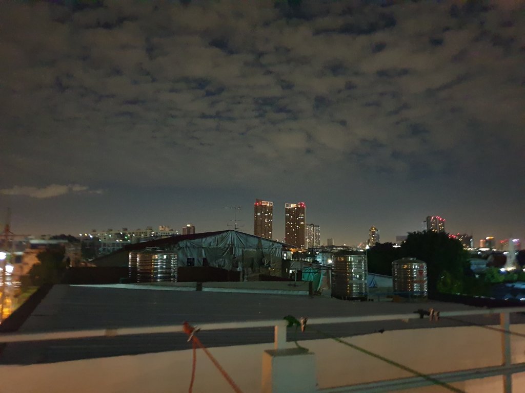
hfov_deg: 67.3
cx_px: 262
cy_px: 196
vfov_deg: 53.1
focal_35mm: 26
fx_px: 394
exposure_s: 1/5
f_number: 1.5
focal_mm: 4.3
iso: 1000
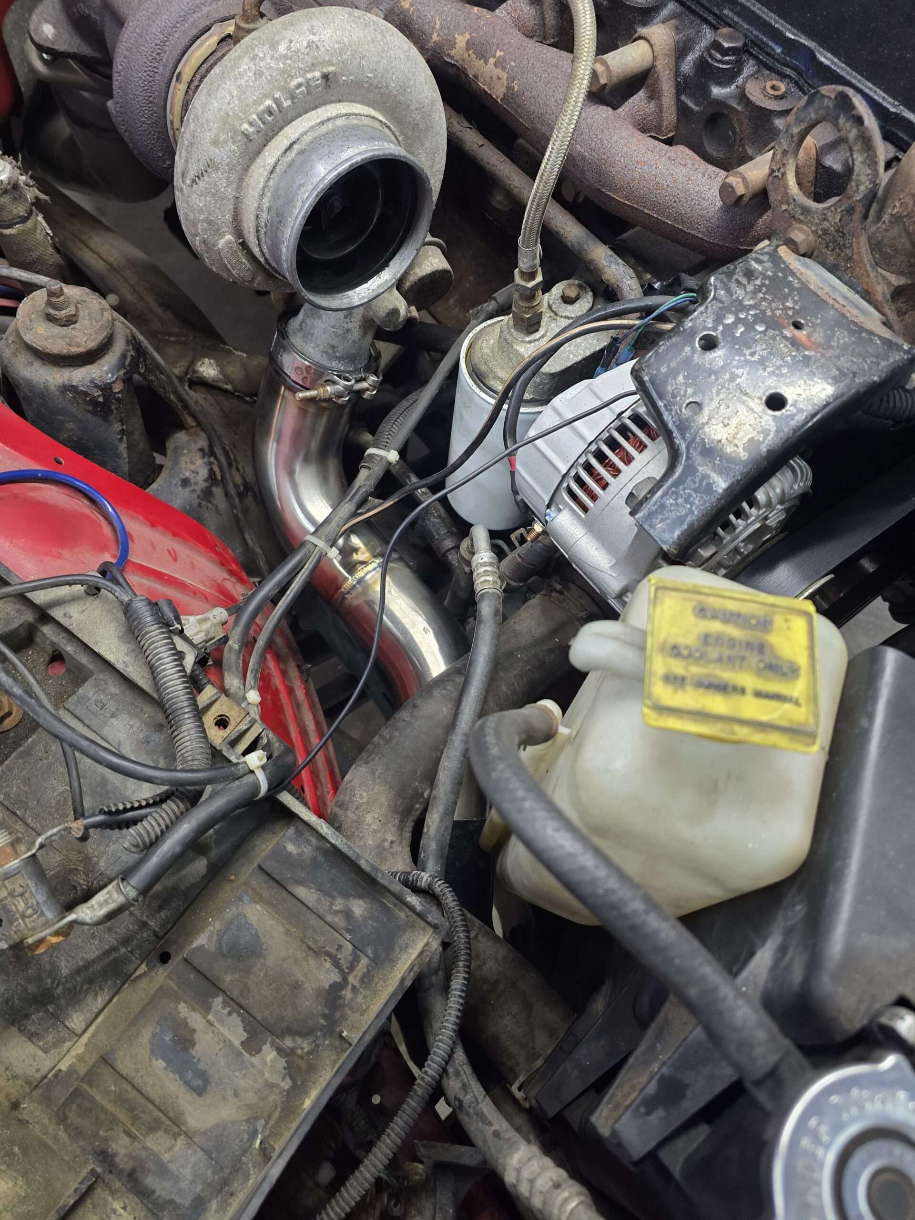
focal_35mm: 23
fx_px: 811
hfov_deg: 58.9
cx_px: 458
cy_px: 610
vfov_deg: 73.9
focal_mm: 6.3
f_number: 1.7
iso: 250
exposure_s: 1/31.5
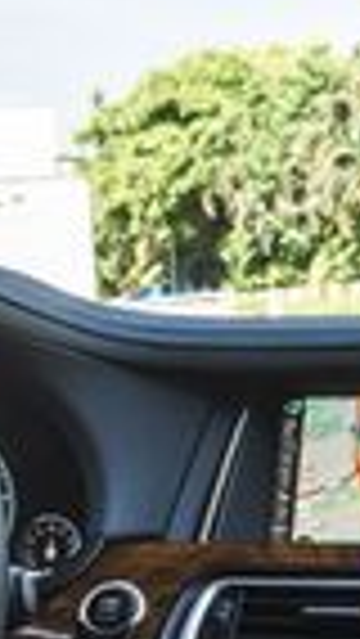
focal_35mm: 116
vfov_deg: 18.1
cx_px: -4
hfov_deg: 10.4
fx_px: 1966
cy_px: 598
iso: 640
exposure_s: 1/50
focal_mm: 24
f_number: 8
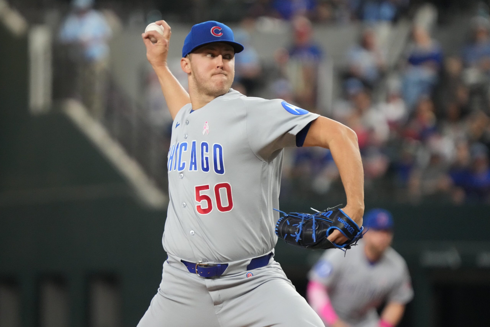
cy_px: 164
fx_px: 6751
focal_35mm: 496
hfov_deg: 4.2
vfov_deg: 2.8
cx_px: 245
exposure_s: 1/1600
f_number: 6.3
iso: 8000
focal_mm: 496
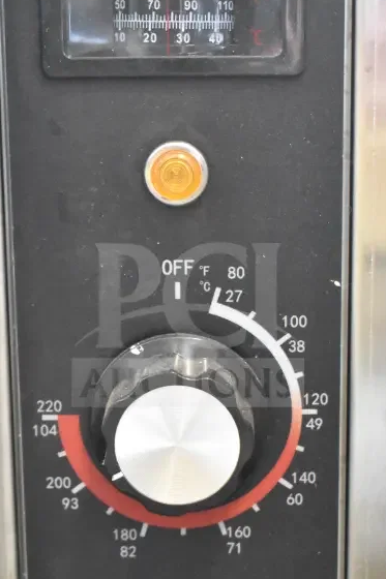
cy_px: 325
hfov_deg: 15.9
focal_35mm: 86
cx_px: 187
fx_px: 1381
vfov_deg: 23.7
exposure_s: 1/60
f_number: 4.5
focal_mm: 35
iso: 11400
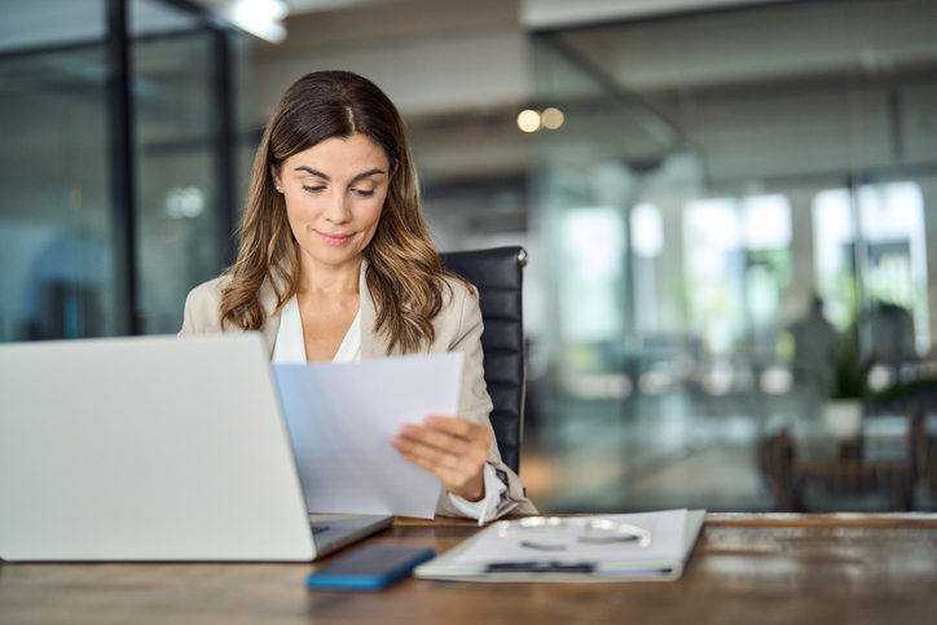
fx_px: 1302
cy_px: 312
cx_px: 468
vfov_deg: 27.0
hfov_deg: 39.6
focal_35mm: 50
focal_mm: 50
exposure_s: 1/250
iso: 1000
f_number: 1.4
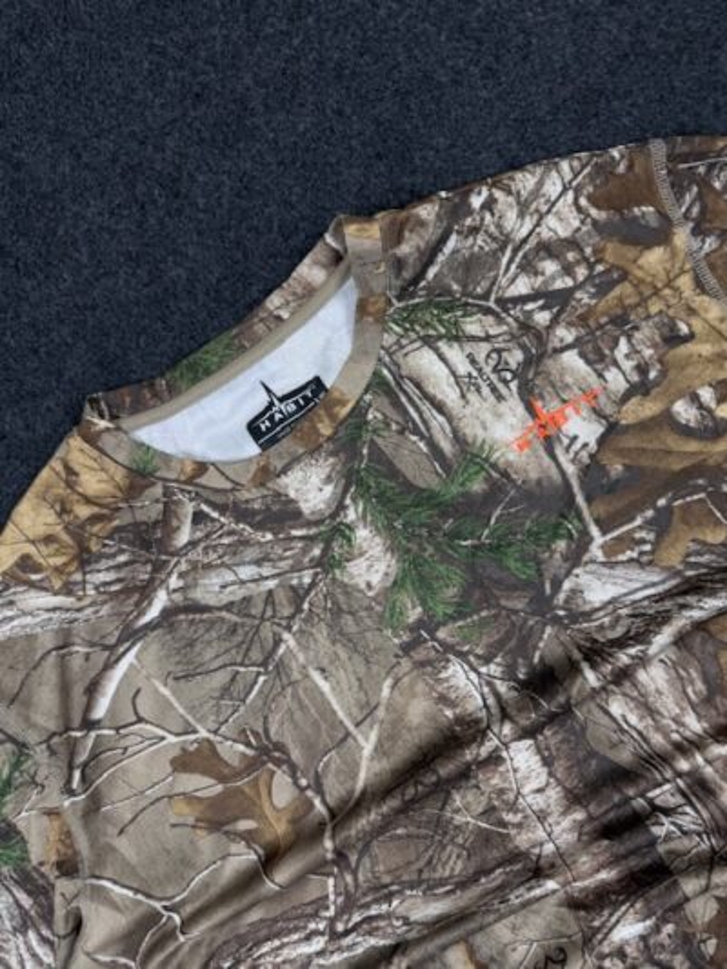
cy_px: 484
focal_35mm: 24
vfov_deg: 71.6
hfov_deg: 56.8
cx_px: 364
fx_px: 672
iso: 50
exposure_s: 1/100
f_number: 1.78
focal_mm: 6.76
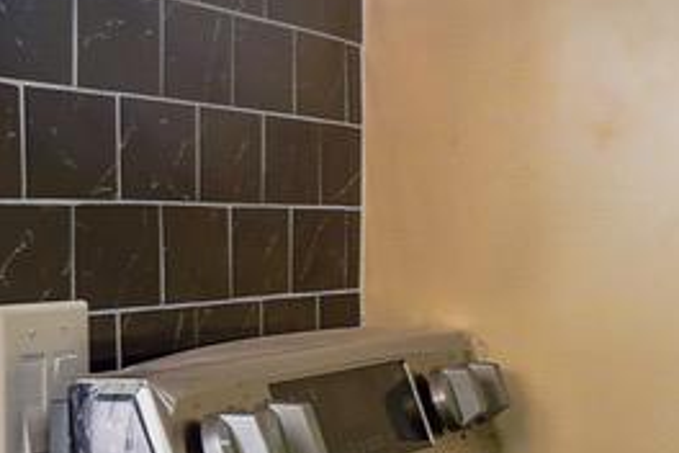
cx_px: 1600
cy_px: 274
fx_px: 2339
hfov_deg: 12.9
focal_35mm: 124
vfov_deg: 11.1
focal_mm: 16
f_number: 8
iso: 200
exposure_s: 1/400
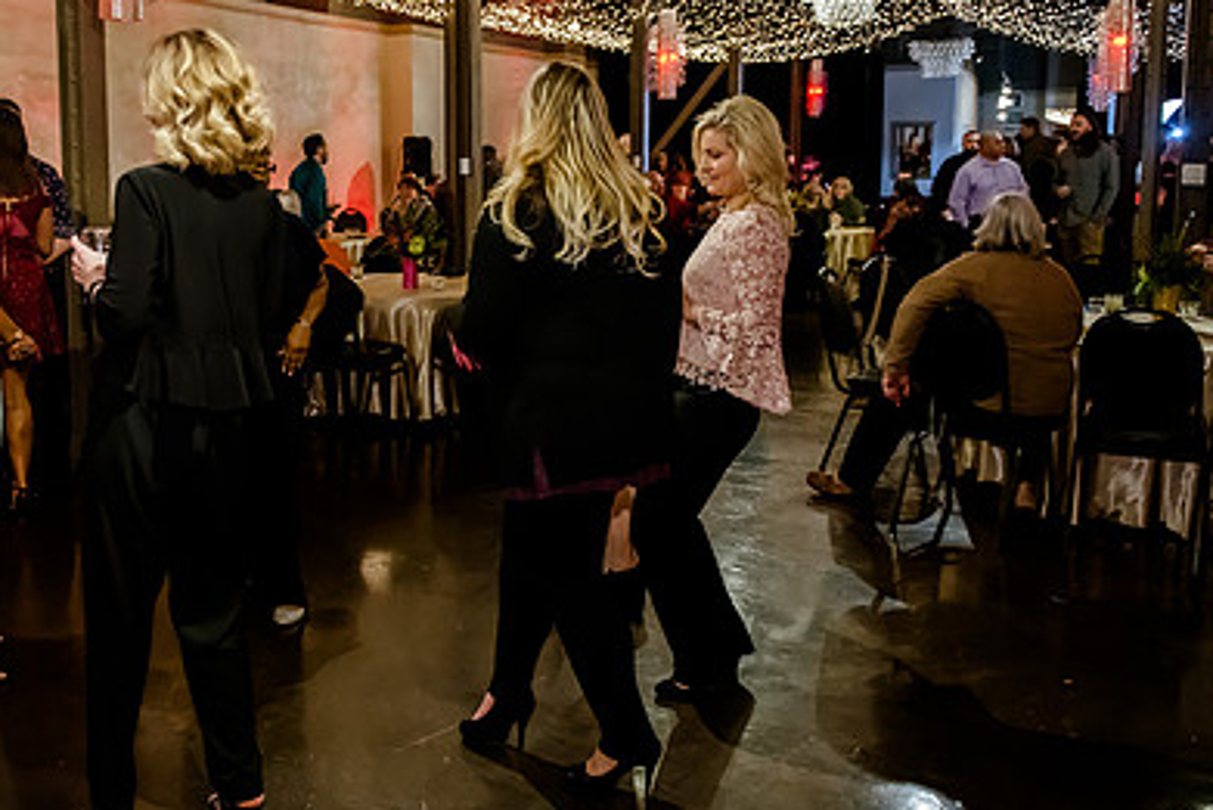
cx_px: 403
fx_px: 1213
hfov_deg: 52.1
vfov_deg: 36.8
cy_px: 337
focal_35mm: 36
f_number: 2.8
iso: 5000
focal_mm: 24
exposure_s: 1/250
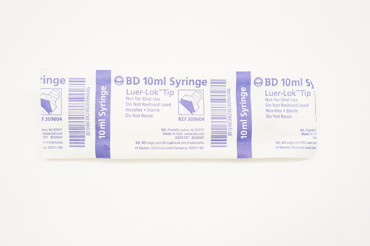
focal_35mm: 39
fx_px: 400
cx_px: 185
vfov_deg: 34.1
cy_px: 123
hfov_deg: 49.6
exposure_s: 1/40
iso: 400
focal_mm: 26
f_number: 6.3
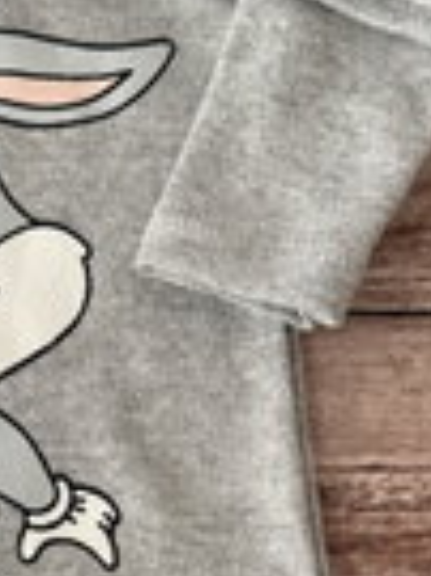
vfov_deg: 20.4
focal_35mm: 95
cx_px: 13
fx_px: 1580
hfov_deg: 15.3
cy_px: 471
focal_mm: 6.76
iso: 80
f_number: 1.78
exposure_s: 1/849
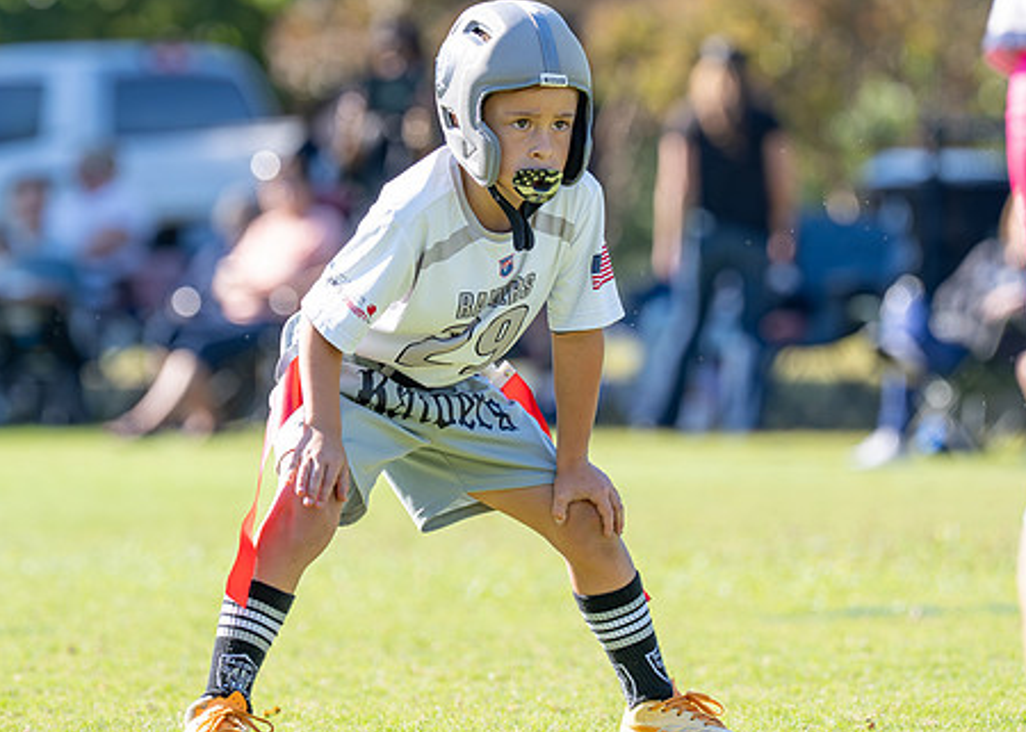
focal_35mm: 370
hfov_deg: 5.5
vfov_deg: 3.9
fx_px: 10777
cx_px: 480
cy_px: 295
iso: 250
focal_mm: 160
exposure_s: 1/2000
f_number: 2.8
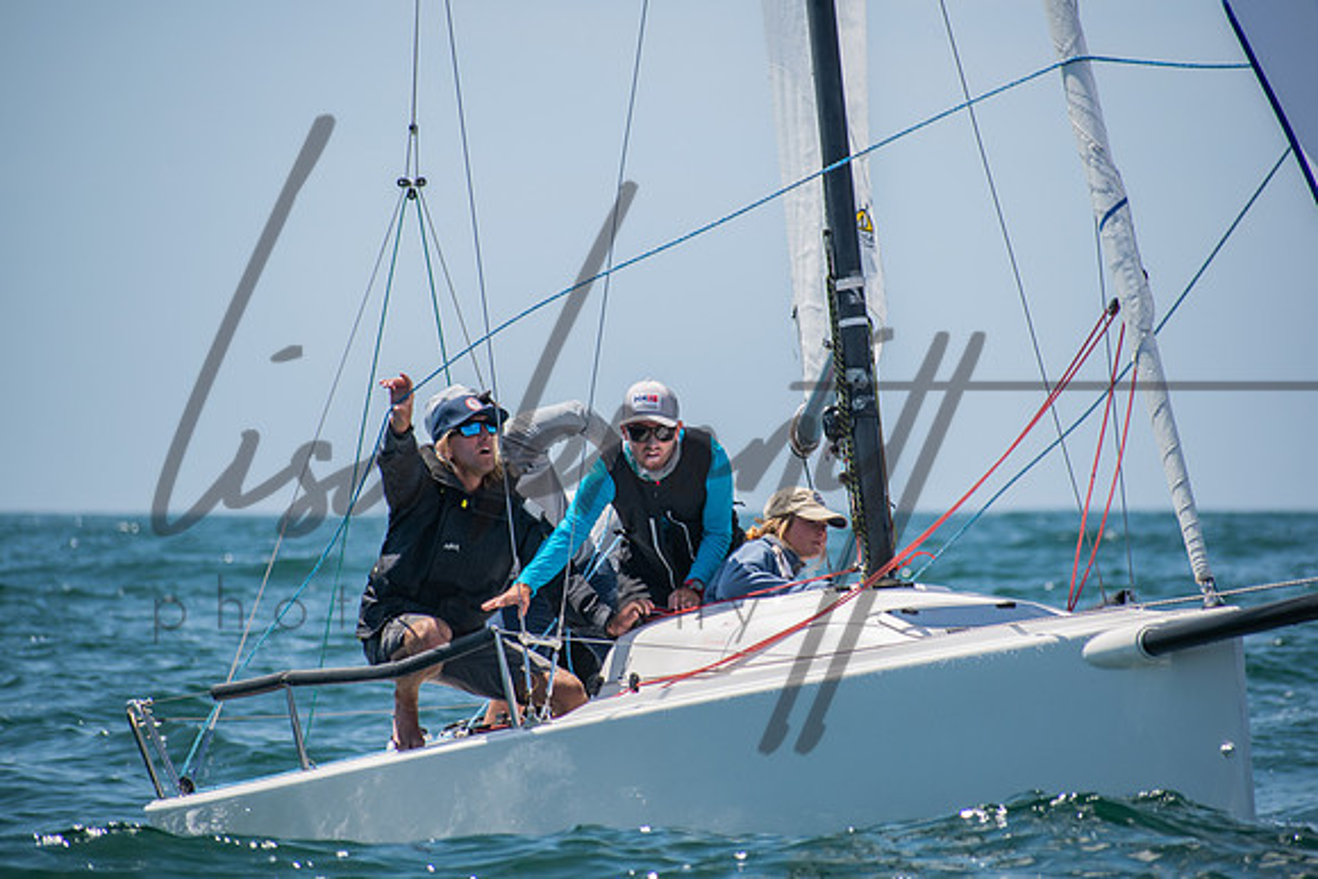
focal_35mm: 322
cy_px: 440
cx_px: 659
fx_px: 11784
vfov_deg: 4.3
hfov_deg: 6.4
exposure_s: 1/1000
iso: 200
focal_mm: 210
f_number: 6.3
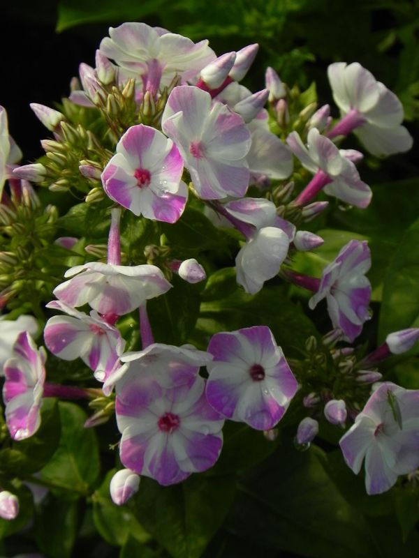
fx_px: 3986
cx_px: 210
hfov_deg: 6.0
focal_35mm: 247
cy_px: 279
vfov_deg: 8.0
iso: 160
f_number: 5
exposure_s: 1/1000
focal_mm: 44
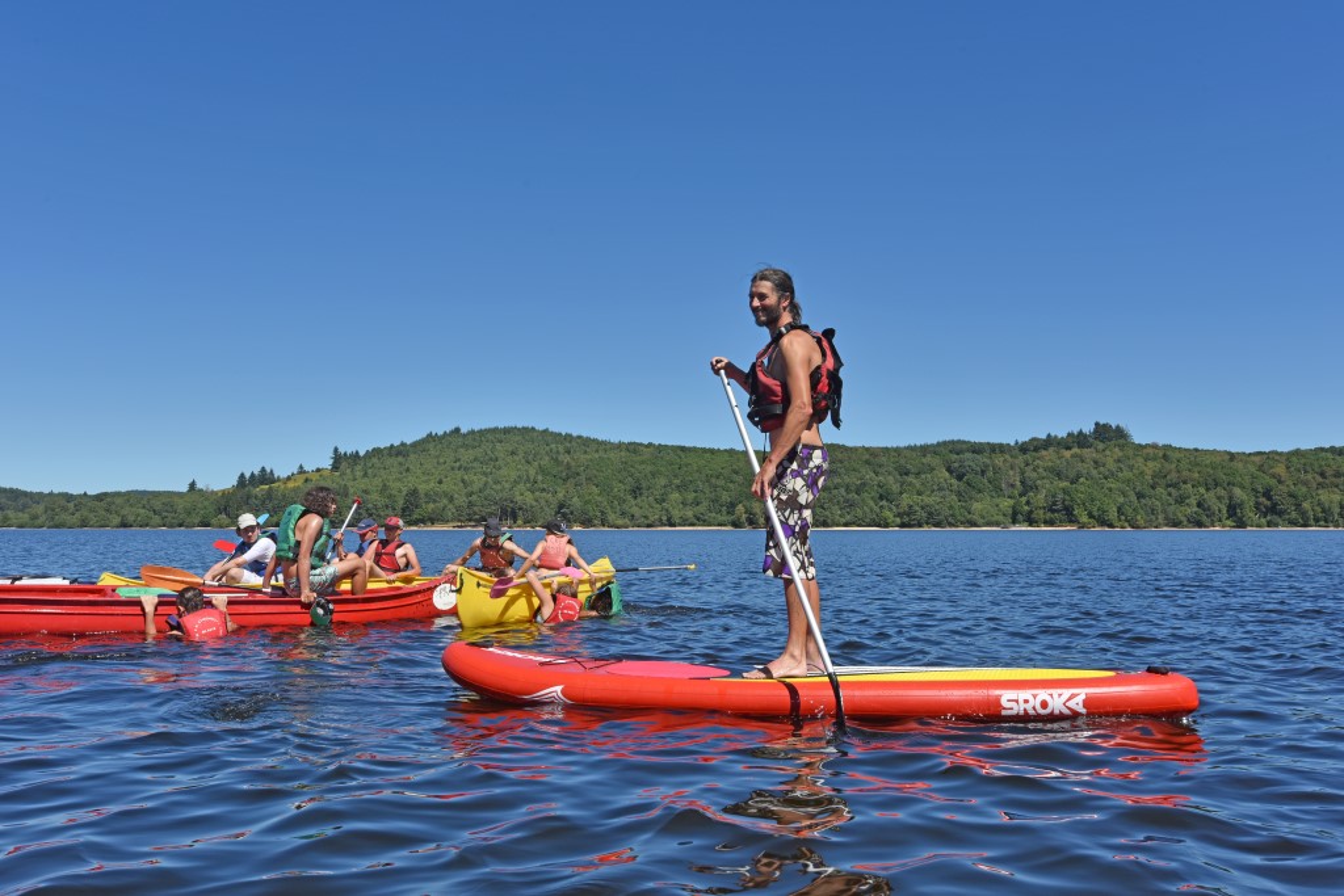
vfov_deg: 41.1
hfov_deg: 58.7
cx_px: 672
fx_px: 1195
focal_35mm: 32
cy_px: 448
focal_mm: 32
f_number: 11
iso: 64
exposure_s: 1/250
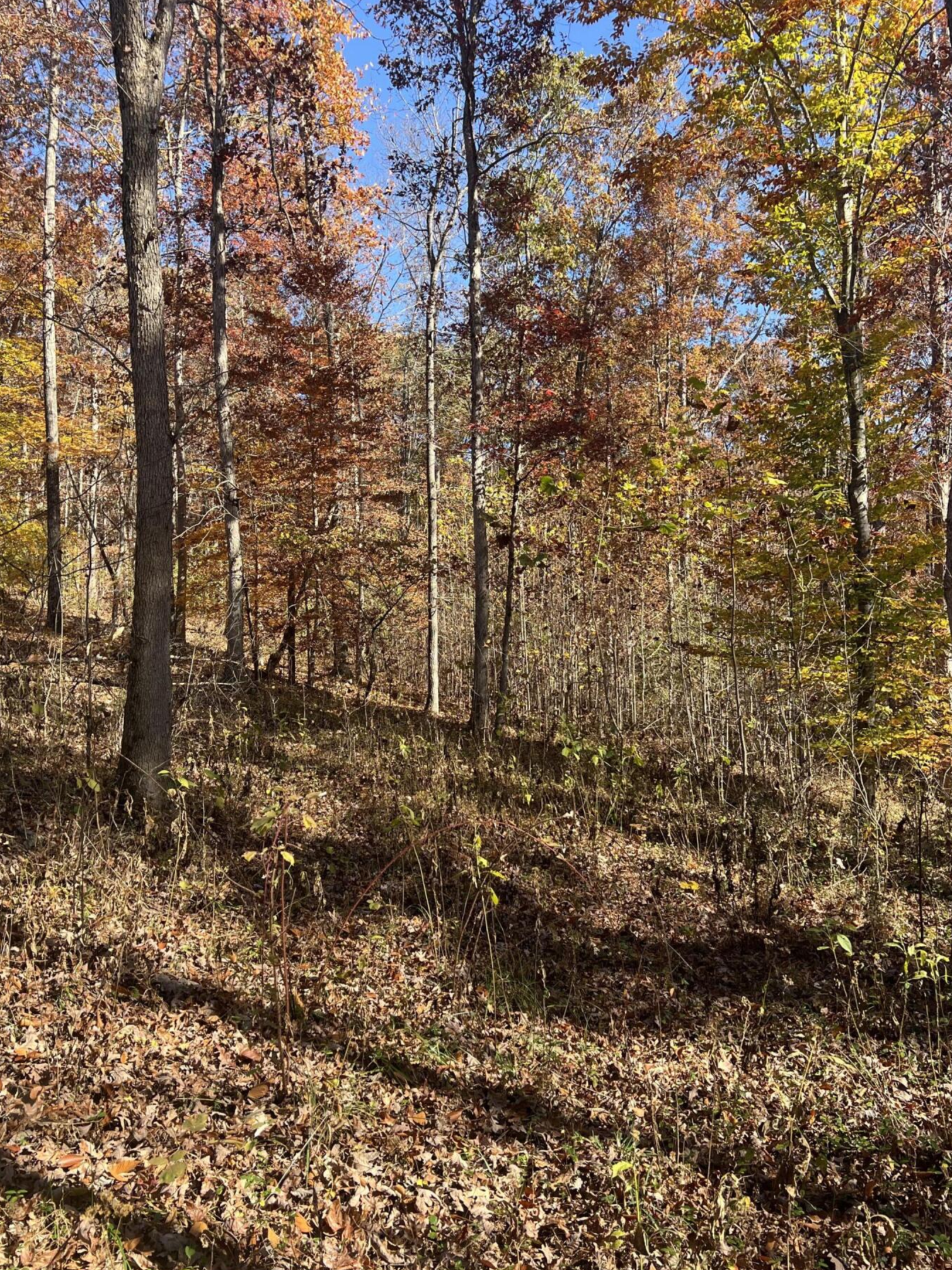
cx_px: 449
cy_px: 683
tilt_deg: -0.5
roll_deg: +1.2
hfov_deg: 48.2
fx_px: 1063
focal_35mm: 29
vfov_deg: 61.6
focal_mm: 5.7
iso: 50
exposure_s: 1/924
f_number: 1.5
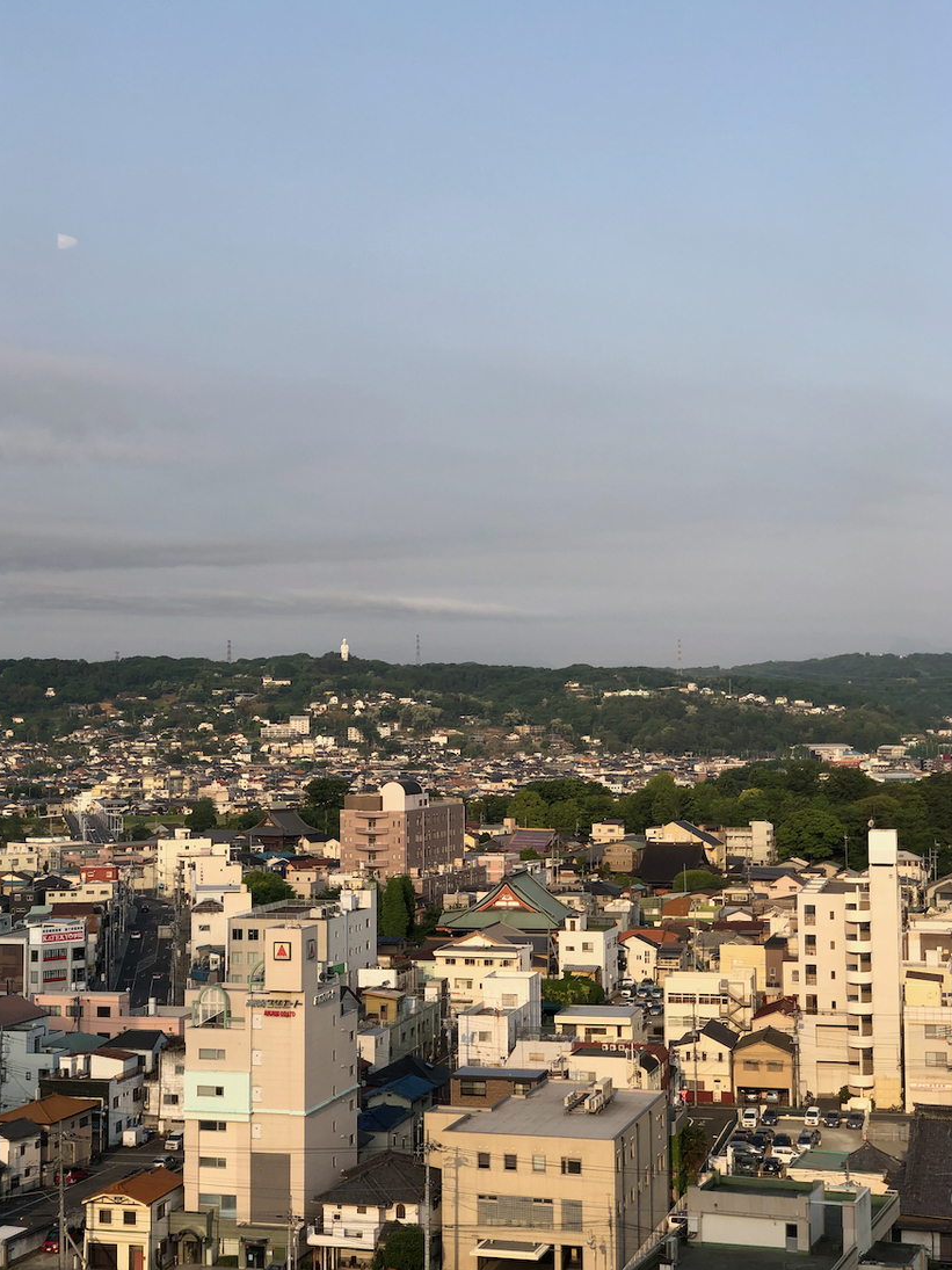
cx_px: 463
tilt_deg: +3.1
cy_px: 631
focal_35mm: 57
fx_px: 2091
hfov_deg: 25.7
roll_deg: +0.8
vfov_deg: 33.8
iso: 16
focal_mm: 6
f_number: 2.4
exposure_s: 1/331
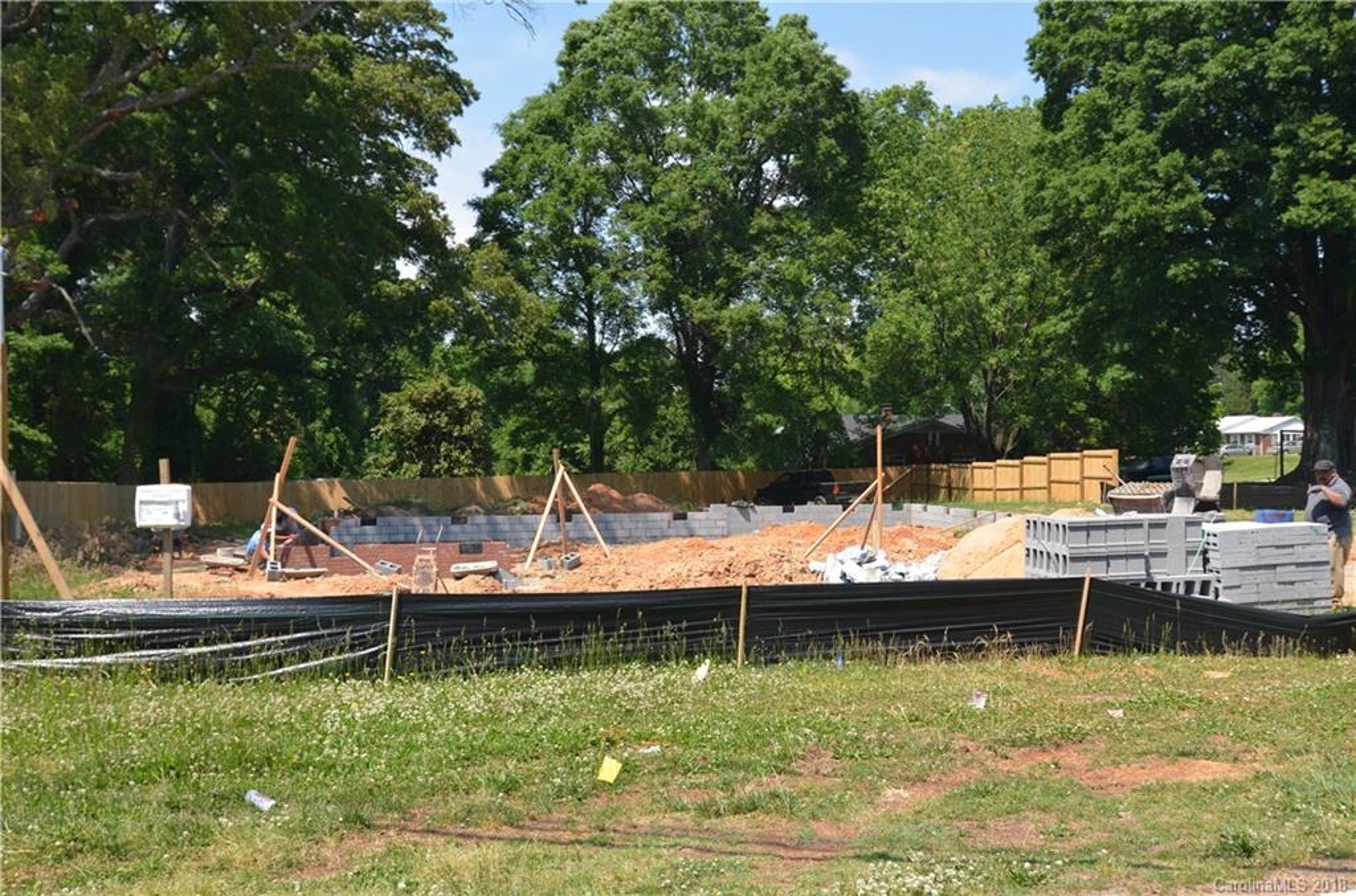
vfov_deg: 36.7
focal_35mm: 36
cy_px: 448
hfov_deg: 53.3
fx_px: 1352
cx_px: 678
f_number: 8
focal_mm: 24
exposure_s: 1/250
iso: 100
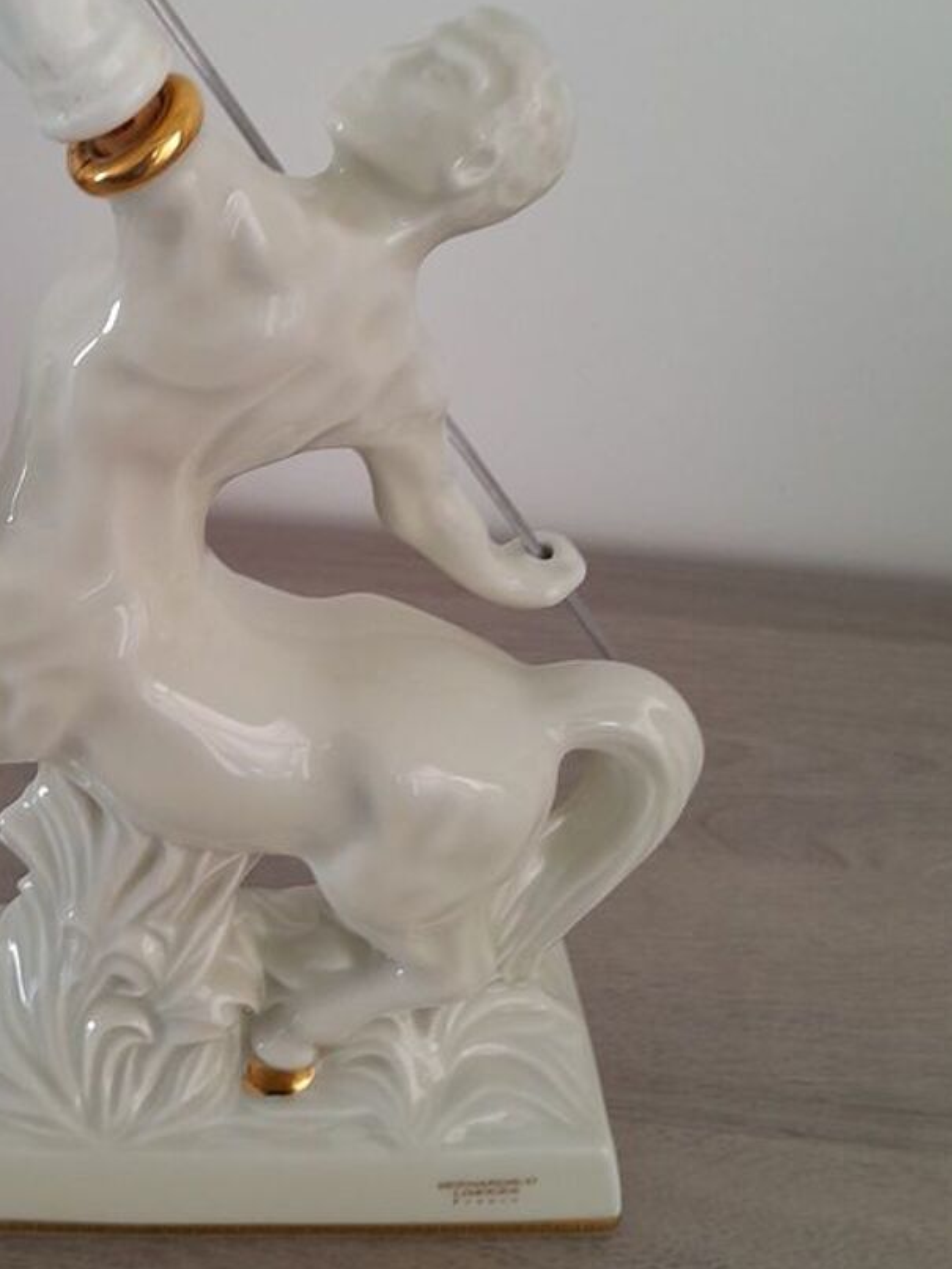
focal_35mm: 43
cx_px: 220
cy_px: 561
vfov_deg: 43.8
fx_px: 1576
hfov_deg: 32.9
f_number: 1.8
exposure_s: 1/50
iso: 80
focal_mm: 3.98
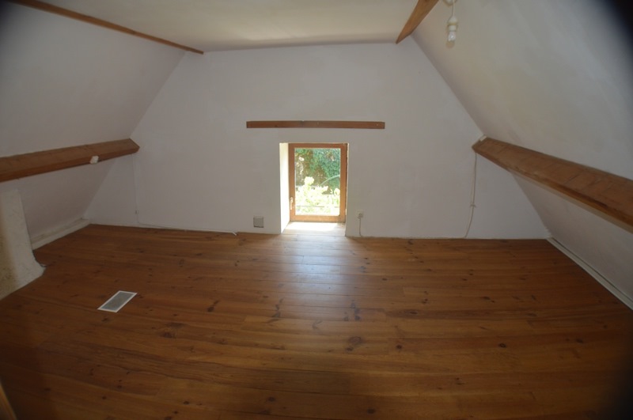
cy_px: 210
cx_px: 316
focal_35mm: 27
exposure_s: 1/100
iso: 400
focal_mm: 18
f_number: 4
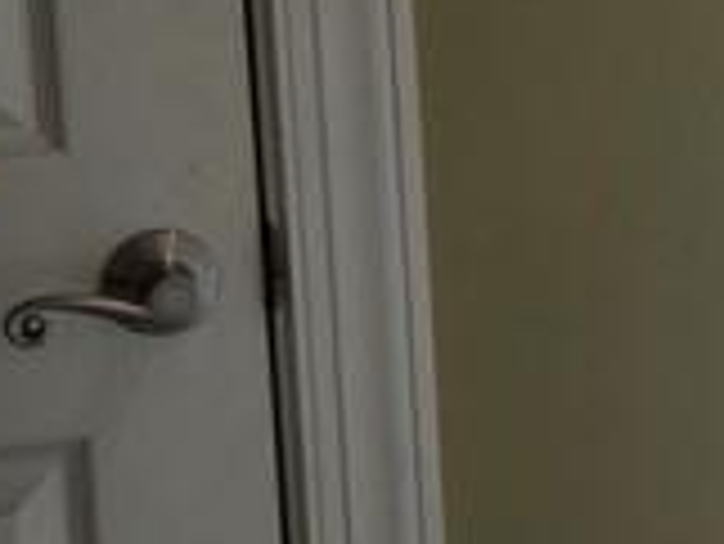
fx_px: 3056
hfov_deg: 11.5
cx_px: 1664
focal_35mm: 146
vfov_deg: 10.1
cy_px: 85
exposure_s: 1/120
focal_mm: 5.4
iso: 100
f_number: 1.8
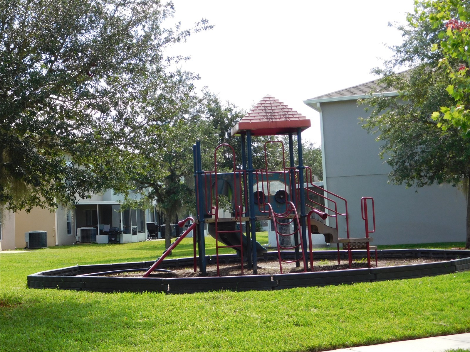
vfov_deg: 22.3
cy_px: 176
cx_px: 235
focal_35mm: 66
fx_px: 896
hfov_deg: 29.4
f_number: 4.2
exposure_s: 1/400
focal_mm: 11.7
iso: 125
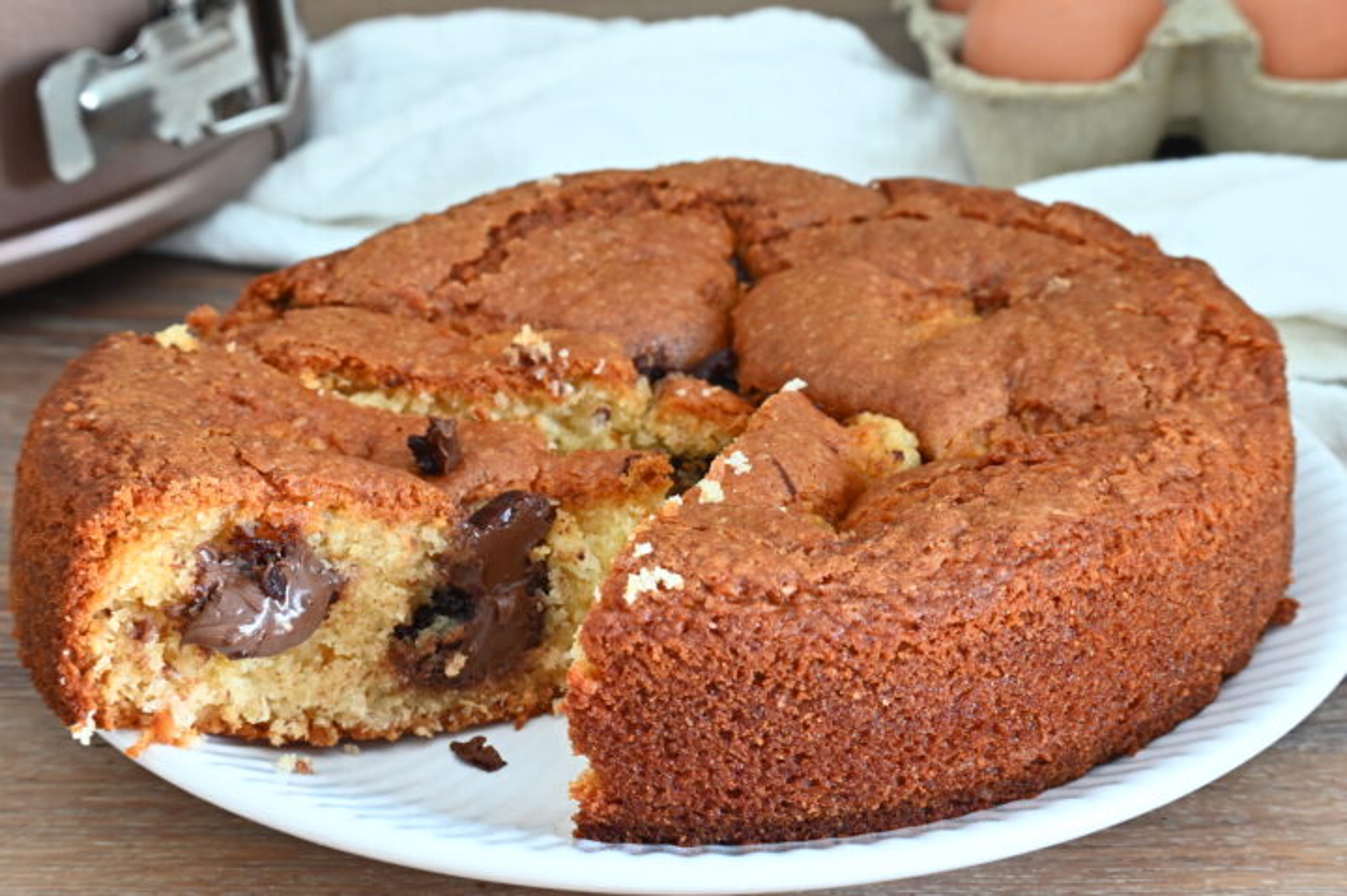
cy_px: 448
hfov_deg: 20.6
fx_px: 3702
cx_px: 674
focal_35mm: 99
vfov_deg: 13.8
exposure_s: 8
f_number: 11
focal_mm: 66
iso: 200
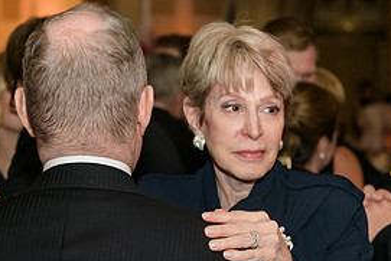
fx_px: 1163
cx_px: 251
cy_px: 139
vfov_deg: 12.8
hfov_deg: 19.0
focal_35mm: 107
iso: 1600
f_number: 3.2
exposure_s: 1/100
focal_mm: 50
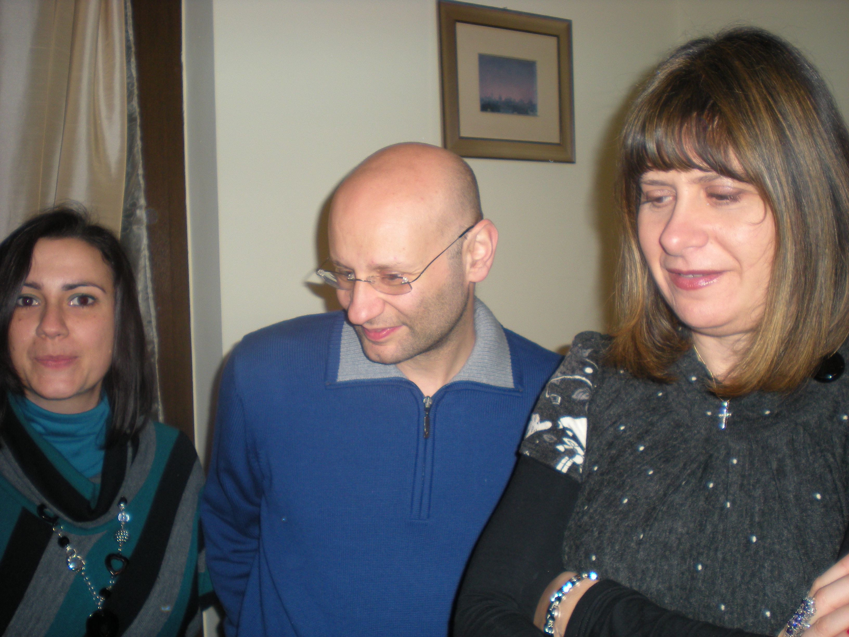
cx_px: 424
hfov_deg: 49.0
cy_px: 318
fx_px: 932
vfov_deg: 37.7
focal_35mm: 38
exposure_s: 1/60
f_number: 3.1
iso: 102
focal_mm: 6.3
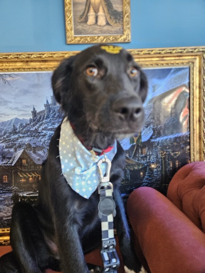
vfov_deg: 73.9
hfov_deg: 58.9
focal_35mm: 23
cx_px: 102
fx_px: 182
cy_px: 136
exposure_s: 1/120
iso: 250
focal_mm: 5.4
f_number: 1.8
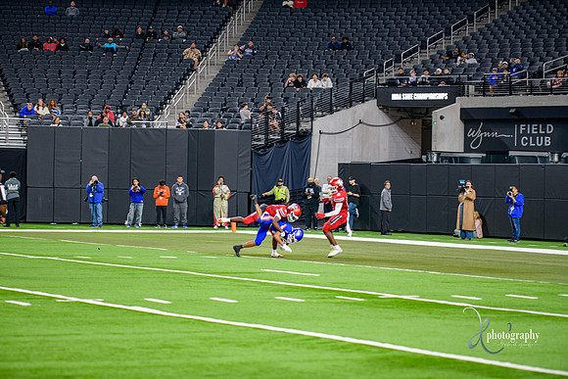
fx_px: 1894
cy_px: 190
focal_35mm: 120
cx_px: 284
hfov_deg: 17.1
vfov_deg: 11.4
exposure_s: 1/400
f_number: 2.8
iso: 1000
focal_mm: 120
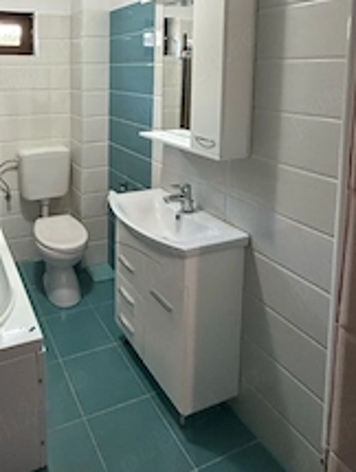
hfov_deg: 49.5
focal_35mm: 26
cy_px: 105
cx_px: 62
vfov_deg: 62.4
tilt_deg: -4.9
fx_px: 355
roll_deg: -0.2
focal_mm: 2.22
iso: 400
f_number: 2.2
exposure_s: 1/60
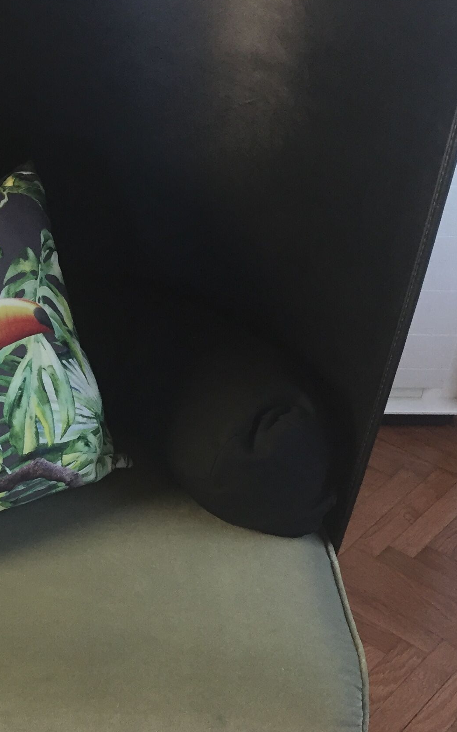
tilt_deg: -36.7
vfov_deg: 33.9
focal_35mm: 60
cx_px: 36
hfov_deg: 21.1
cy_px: 421
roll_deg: -2.5
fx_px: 1196
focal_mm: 4.15
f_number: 2.2
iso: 80
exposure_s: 1/33
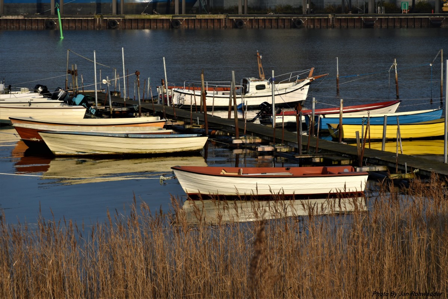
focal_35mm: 120
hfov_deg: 17.1
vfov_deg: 11.4
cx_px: 224
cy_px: 150
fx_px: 1494
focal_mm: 120
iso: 280
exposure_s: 1/250
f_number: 19
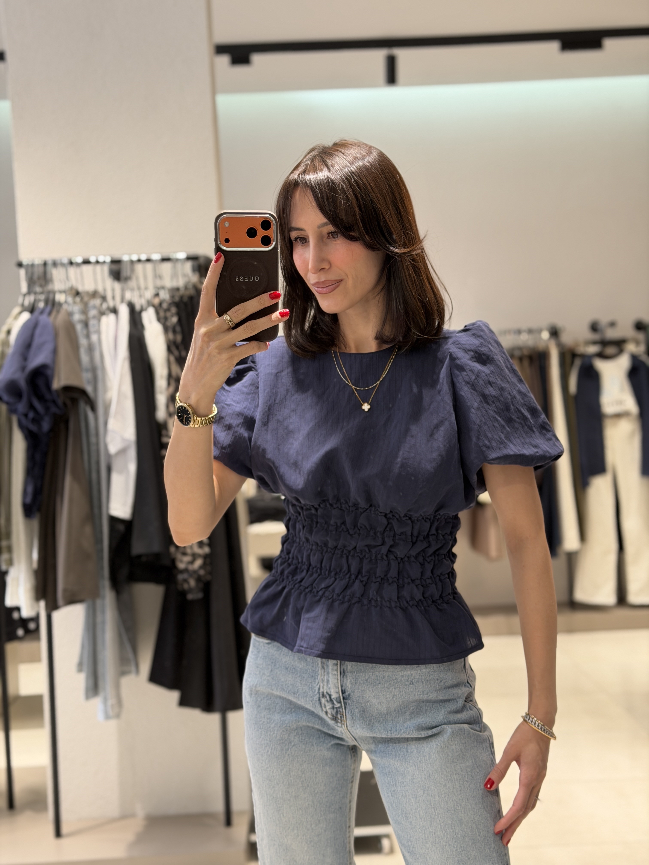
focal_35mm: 48
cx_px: 324
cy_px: 432
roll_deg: +2.4
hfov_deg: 30.3
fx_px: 1200
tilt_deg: -17.1
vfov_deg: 39.7
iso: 100
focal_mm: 6.76
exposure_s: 1/86
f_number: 1.78
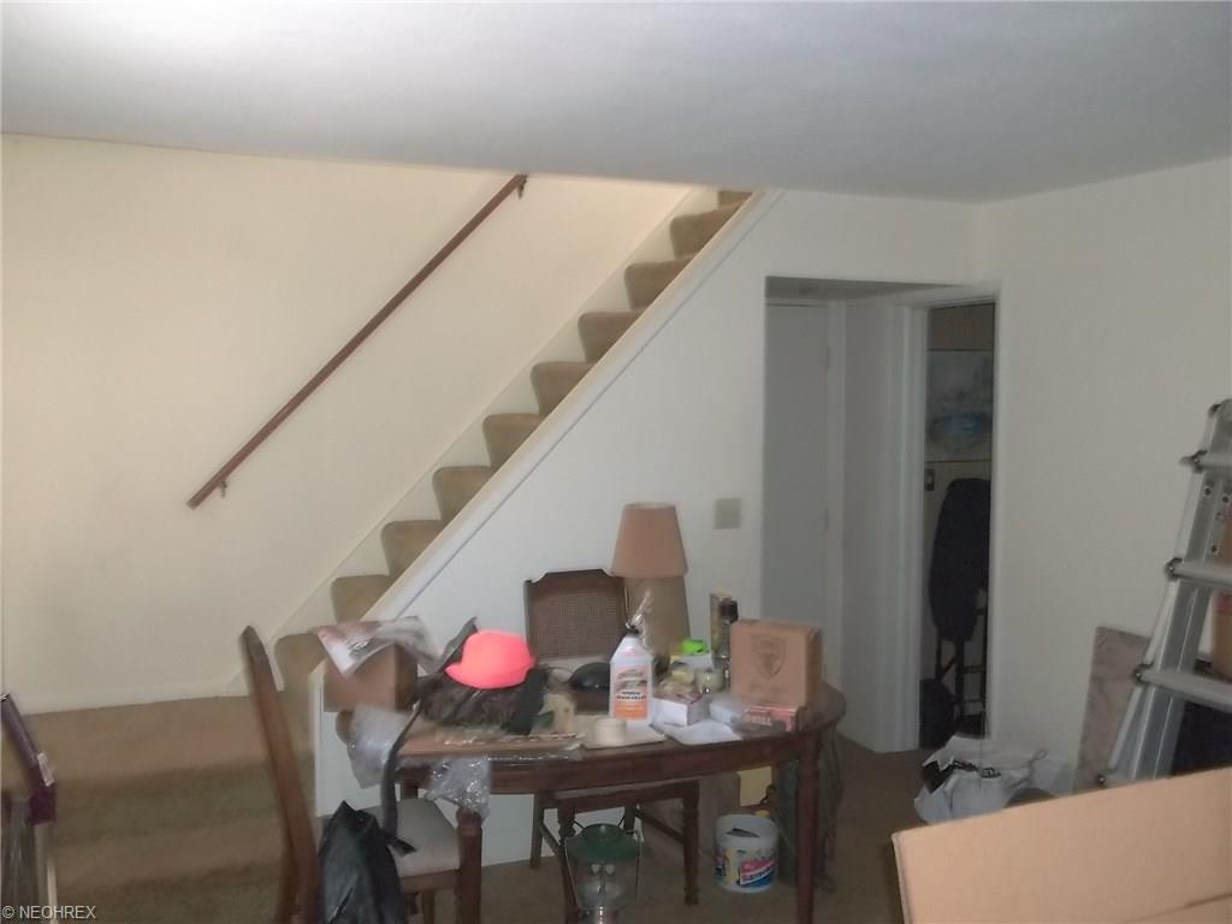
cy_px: 462
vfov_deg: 42.9
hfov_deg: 55.4
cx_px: 616
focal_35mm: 33
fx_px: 1174
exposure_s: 1/30
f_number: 3.3
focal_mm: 5.9
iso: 320
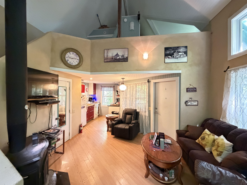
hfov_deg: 102.1
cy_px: 92
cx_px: 124
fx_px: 100
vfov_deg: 85.7
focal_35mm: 14
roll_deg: +0.0
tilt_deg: +0.8
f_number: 2.2
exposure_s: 1/40
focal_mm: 2.22
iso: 1000
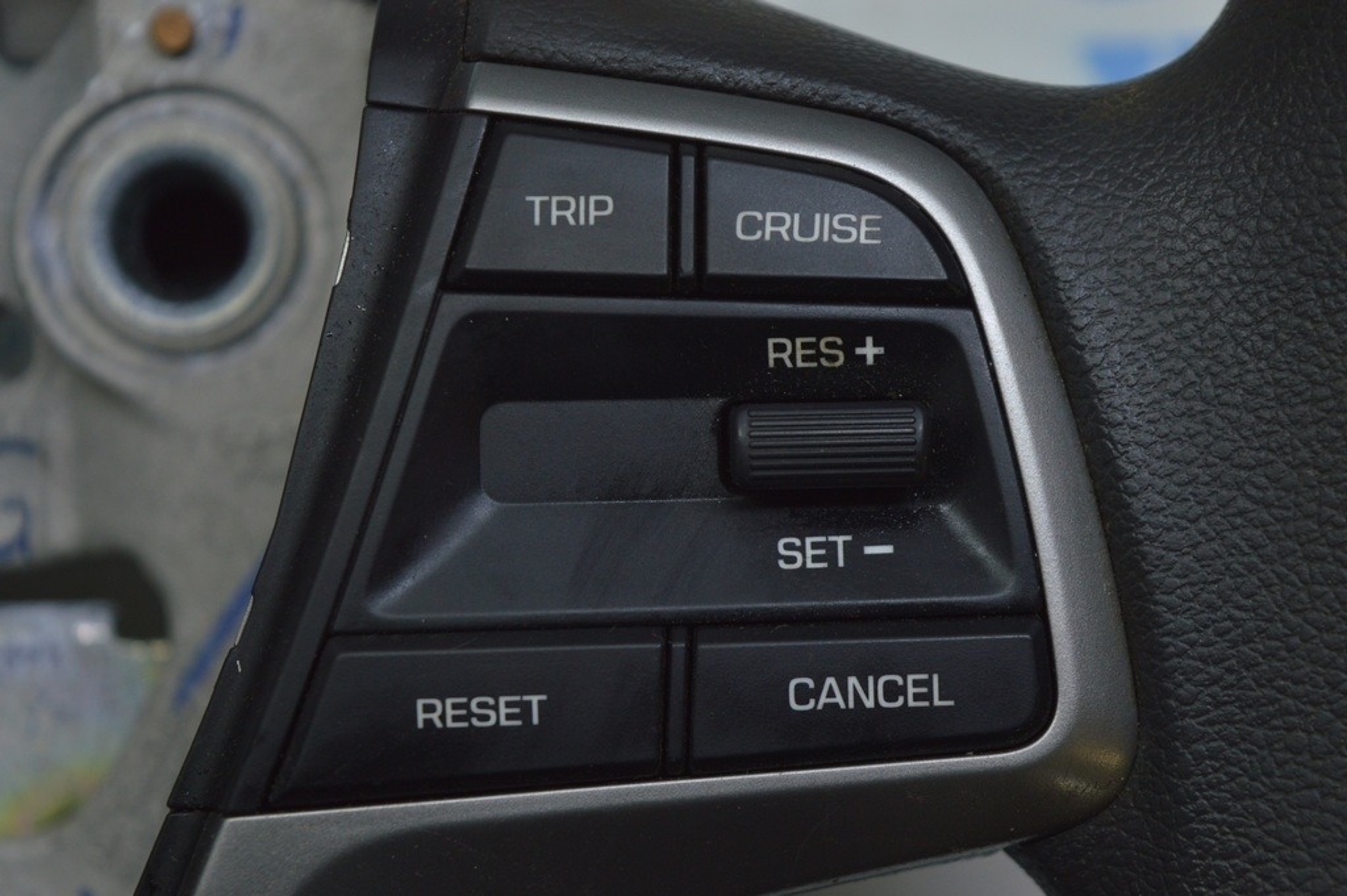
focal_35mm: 82
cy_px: 448
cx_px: 674
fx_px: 3084
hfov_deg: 24.6
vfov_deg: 16.5
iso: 400
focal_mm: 55
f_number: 5.6
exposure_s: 1/60
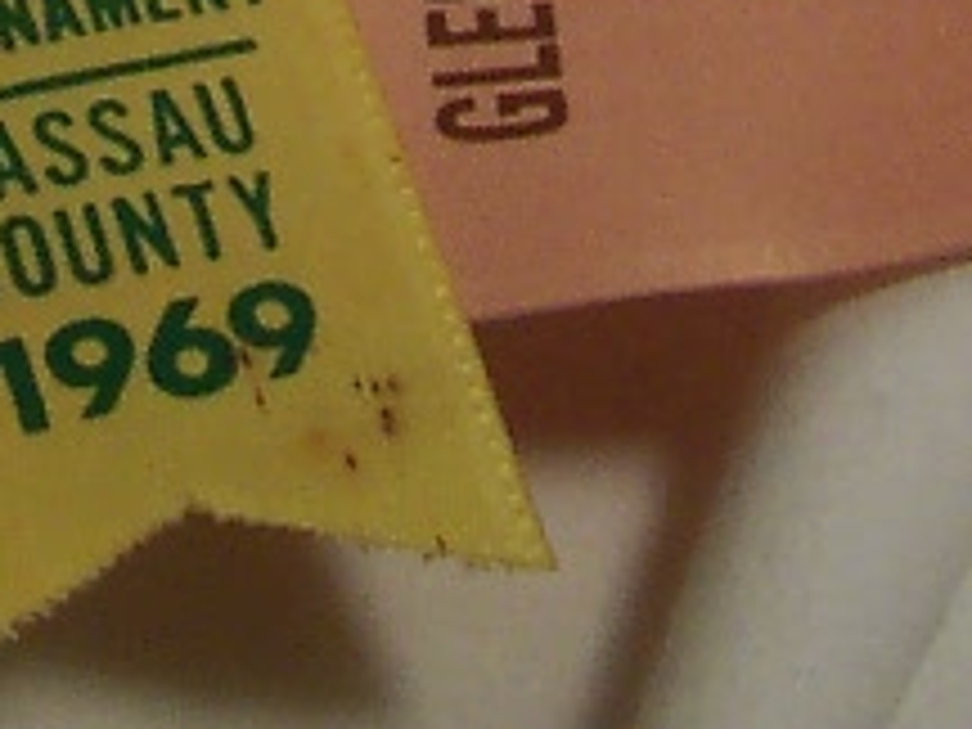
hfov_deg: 9.6
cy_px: -1058
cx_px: 216
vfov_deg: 6.8
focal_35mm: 206
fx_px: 5784
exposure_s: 1/125
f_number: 5.6
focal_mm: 5.6
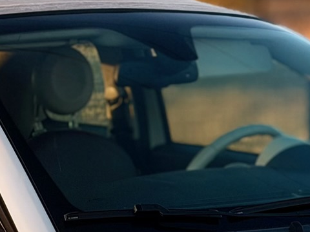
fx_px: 1836
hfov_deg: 9.7
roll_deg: +2.6
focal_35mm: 205
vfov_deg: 7.2
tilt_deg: -9.0
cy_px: 279
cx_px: 165
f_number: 1.78
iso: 64
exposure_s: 1/810
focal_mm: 6.76
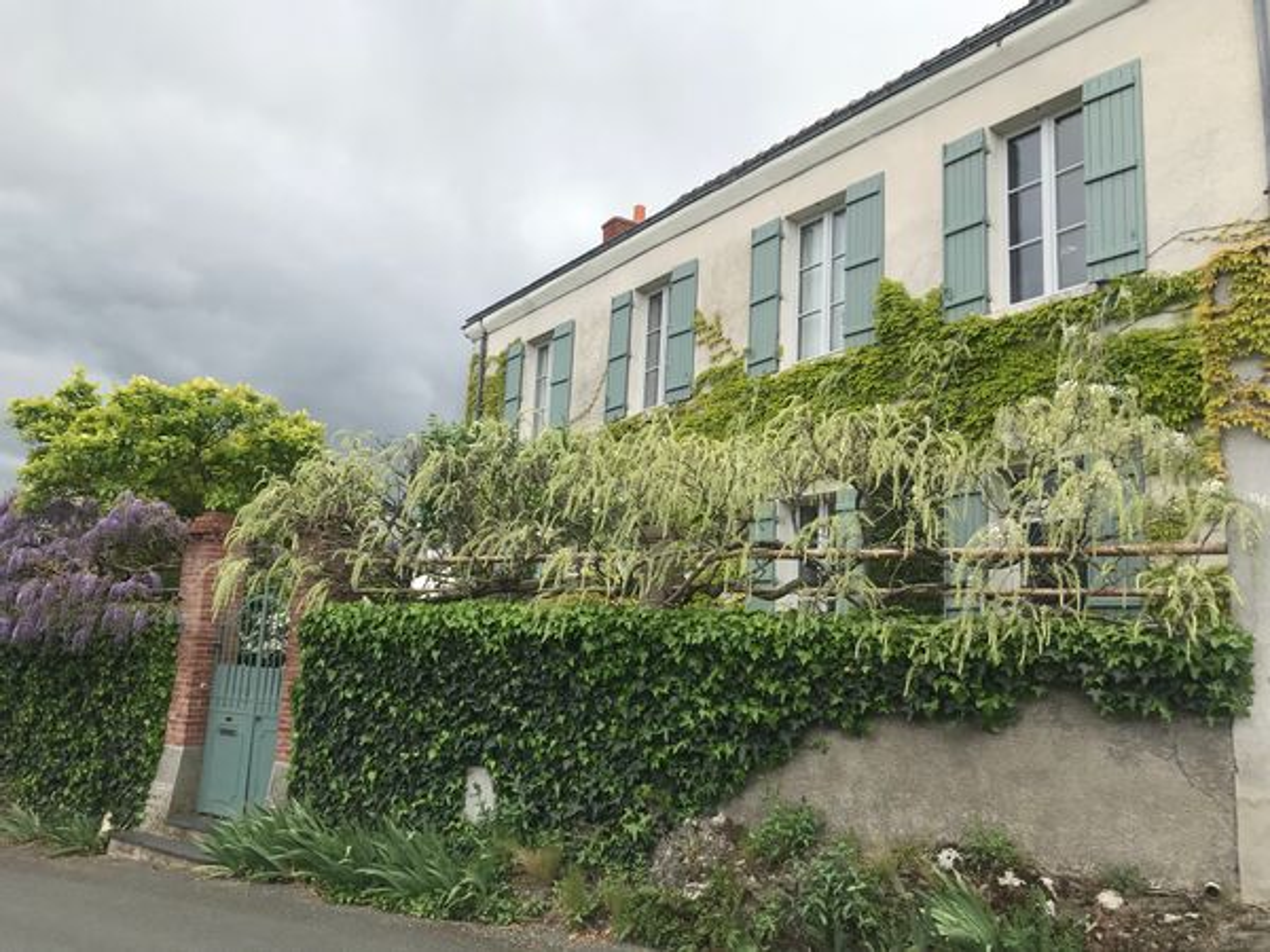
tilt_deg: +12.1
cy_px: 476
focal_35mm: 28
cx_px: 635
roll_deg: -2.9
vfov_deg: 49.7
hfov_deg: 63.4
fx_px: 1027
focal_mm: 3.99
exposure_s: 1/573
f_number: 1.8
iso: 20
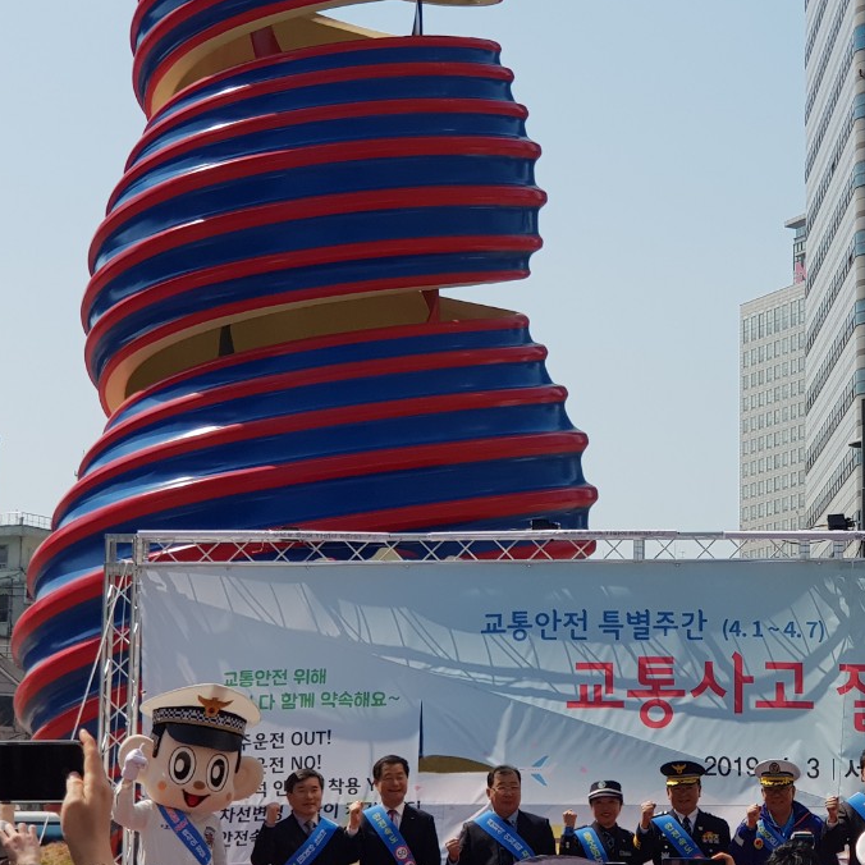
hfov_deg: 19.6
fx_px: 2460
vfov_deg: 19.9
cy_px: 523
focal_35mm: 87
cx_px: 746
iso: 25
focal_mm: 6
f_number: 2.4
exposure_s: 1/1000
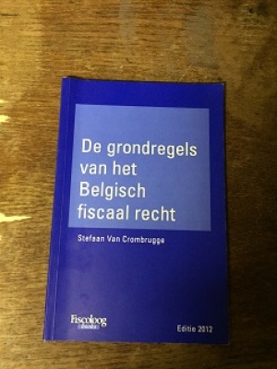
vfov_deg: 61.7
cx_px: 138
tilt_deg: -81.7
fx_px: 309
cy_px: 184
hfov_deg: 48.2
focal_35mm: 29
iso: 400
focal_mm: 4.15
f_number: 2.2
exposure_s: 1/17
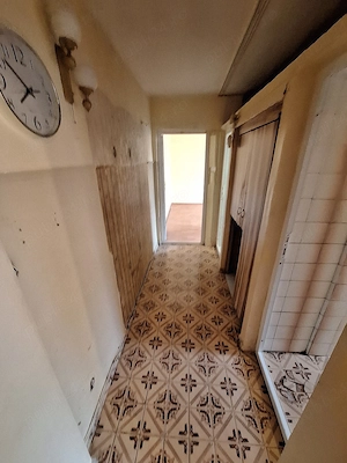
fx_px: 174
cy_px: 232
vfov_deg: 106.2
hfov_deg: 89.9
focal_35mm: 13
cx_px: 174
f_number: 2.2
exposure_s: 1/24
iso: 250
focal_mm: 1.74
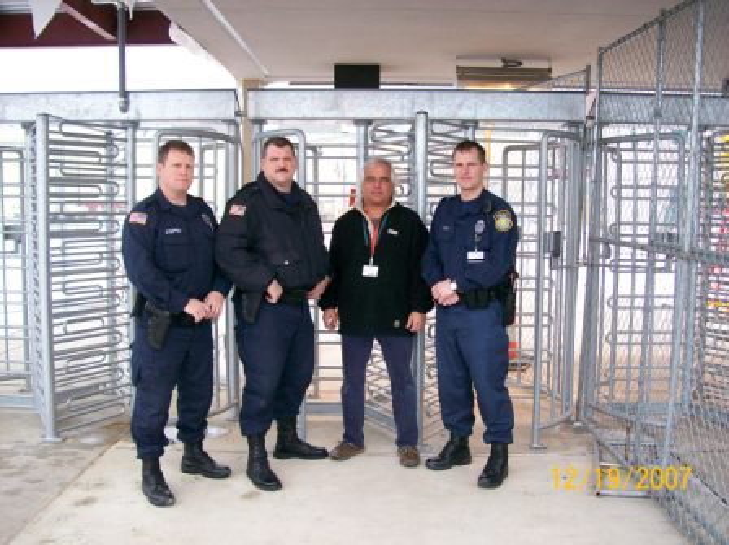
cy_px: 272
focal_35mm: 36
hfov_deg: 51.4
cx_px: 364
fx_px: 757
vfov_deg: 39.6
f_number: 2.7
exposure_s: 1/119
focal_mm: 6
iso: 80
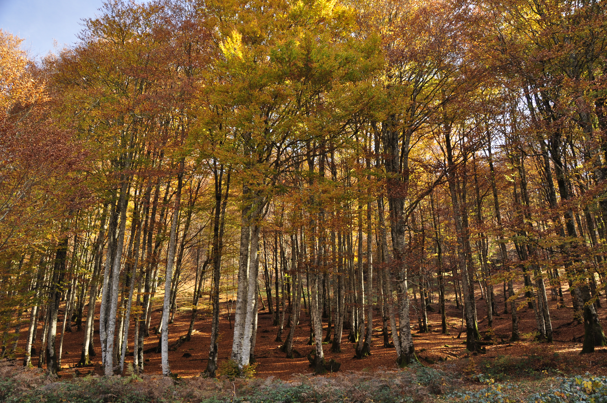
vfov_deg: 47.8
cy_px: 202
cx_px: 304
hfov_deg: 67.4
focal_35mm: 27
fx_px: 455
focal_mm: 18
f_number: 7.1
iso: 200
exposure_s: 1/20
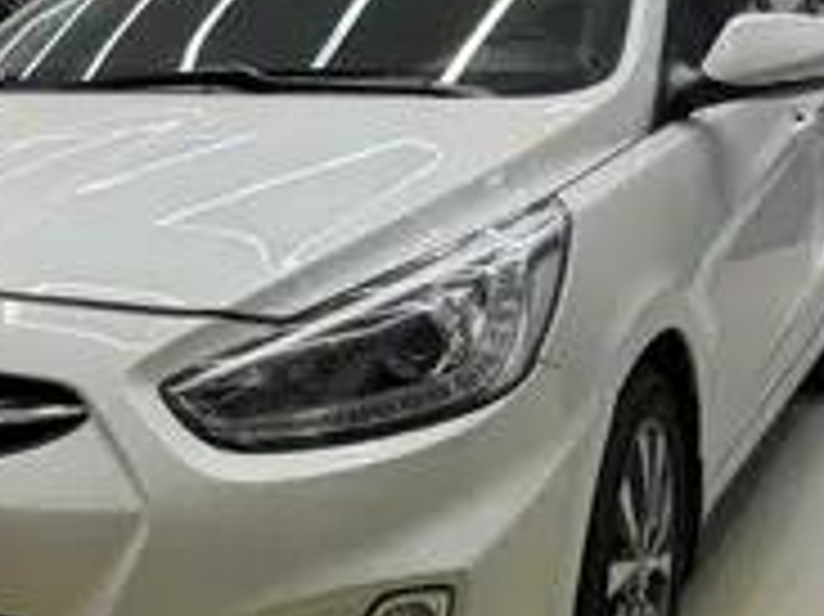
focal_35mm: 59
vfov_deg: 24.8
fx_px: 1404
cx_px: 261
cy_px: 265
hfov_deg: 32.4
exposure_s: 1/121
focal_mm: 6.76
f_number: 1.78
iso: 50
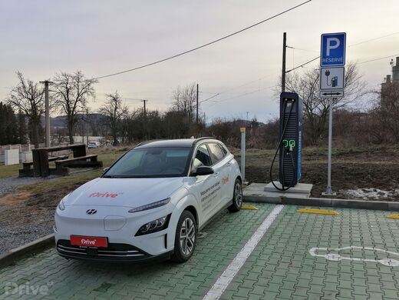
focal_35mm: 30
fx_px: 346
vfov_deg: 46.8
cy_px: 150
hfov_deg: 60.0
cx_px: 200
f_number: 1.8
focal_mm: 5.3
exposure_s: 1/505
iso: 50
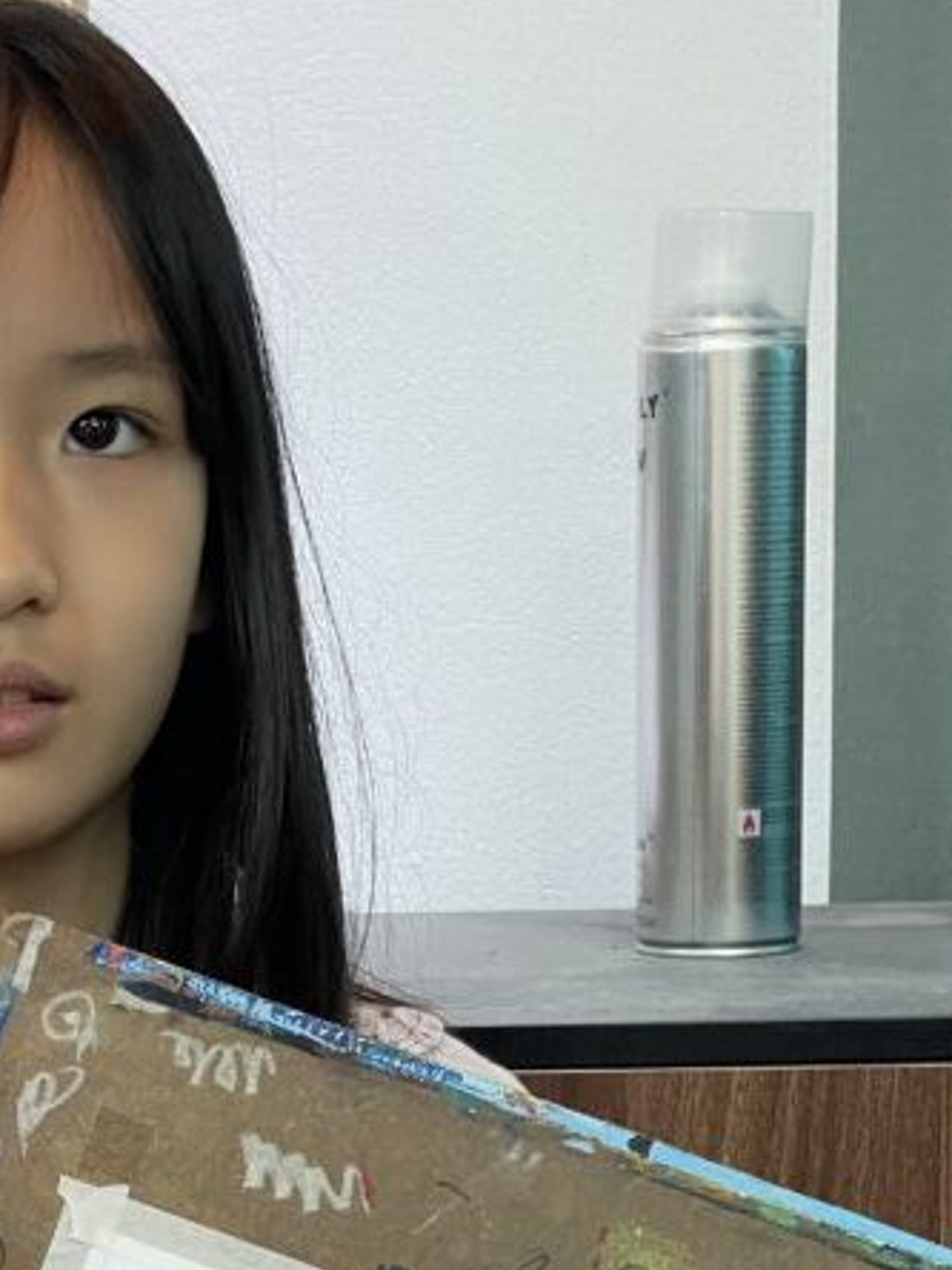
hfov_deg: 12.5
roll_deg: +2.0
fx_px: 4290
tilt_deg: -12.2
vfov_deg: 16.3
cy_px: 1413
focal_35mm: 117
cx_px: 54
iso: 80
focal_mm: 6
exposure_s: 1/100
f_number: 2
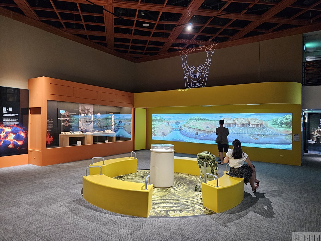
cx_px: 158
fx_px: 223
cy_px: 120
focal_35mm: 24
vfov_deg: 56.8
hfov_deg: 71.6
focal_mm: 5.4
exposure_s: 1/60
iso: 640
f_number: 1.8
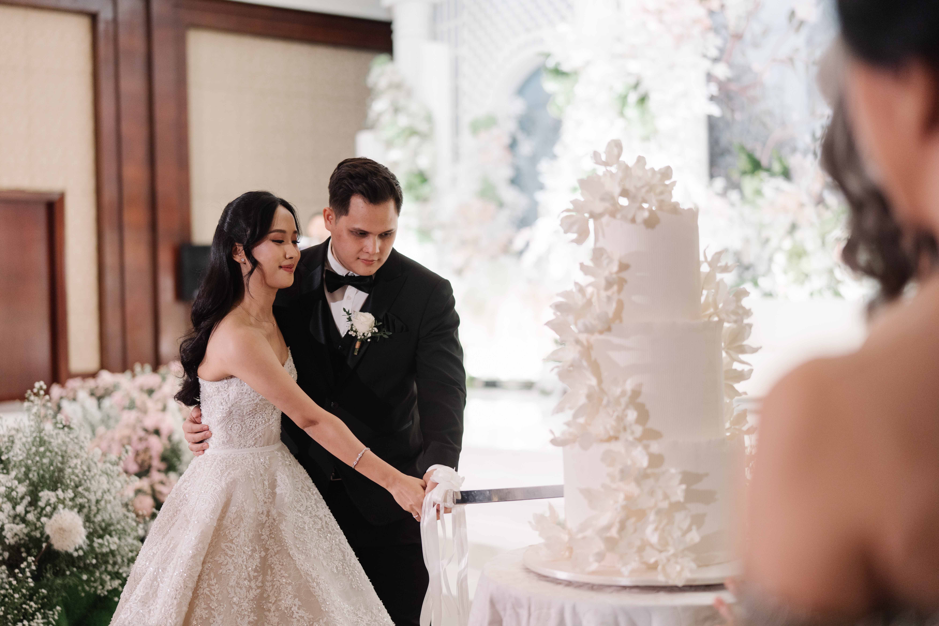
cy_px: 313
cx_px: 470
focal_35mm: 50
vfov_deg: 27.0
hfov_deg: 39.6
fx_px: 1304
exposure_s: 1/200
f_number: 1.4
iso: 1000
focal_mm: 50
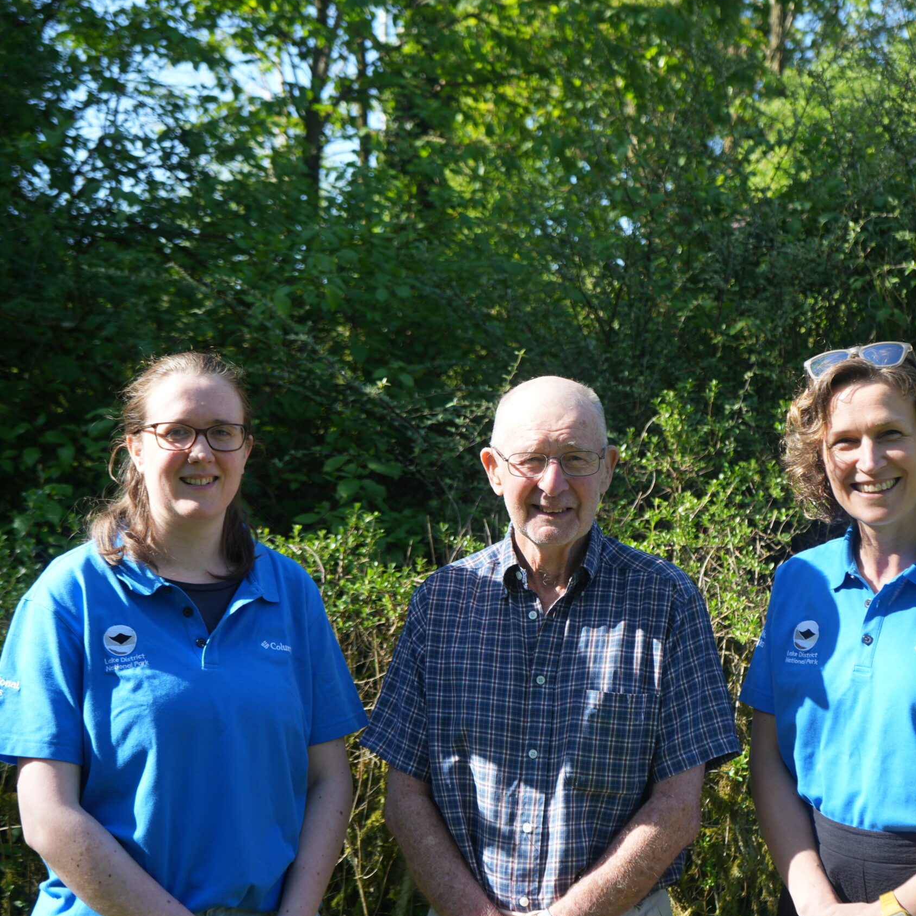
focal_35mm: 53
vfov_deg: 32.2
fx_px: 1587
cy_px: 456
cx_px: 557
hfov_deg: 32.1
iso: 100
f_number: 4.5
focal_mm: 41
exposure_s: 1/160
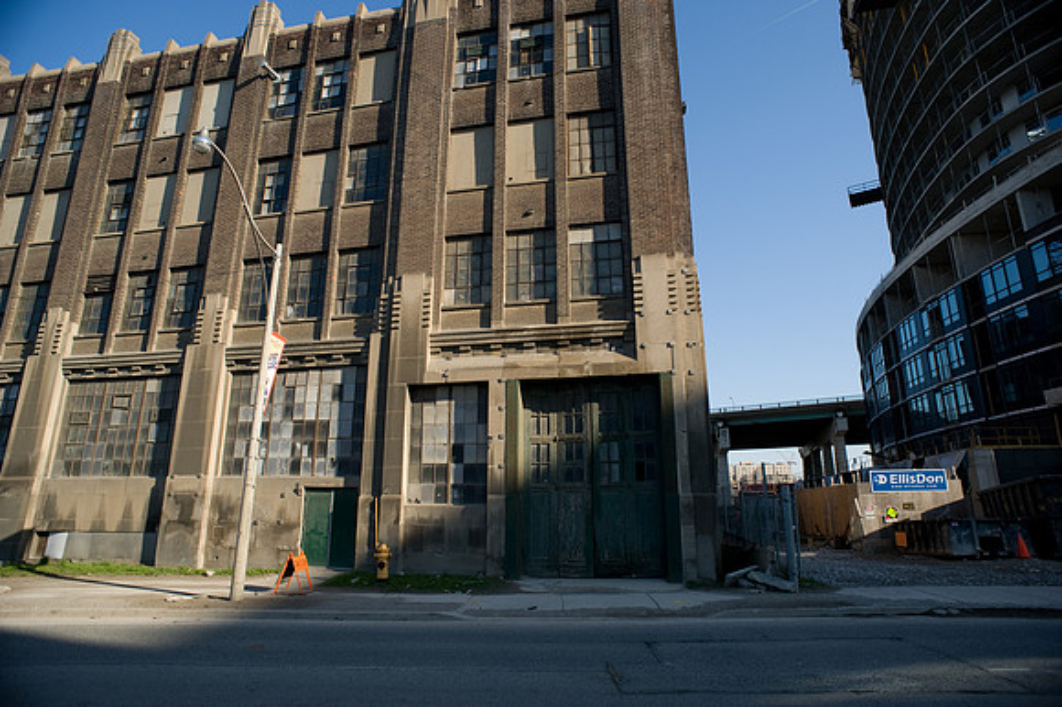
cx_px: 531
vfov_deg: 61.9
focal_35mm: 20
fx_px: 590
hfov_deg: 84.0
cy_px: 354
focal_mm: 20
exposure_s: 1/1000
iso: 200
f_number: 5.6
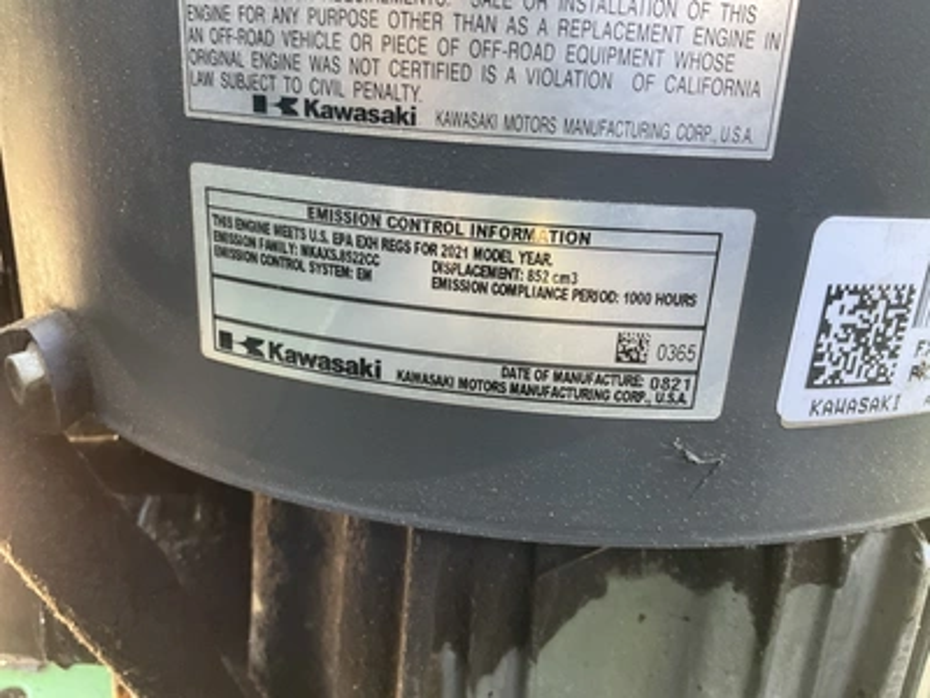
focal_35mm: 29
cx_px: 465
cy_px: 349
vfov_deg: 48.2
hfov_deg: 61.7
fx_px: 779
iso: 80
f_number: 1.8
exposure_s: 1/60
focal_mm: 3
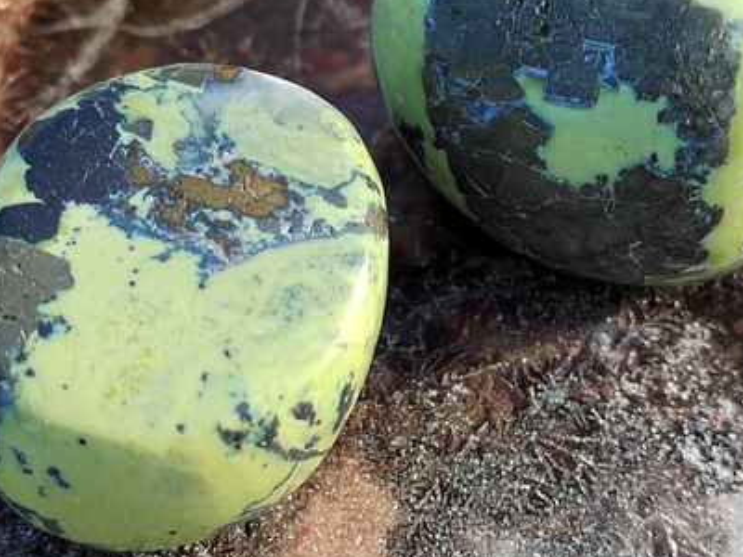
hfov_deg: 21.3
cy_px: 189
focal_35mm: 92
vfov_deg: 16.0
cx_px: 347
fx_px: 1975
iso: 459
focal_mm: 5.52
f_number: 1.9
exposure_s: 1/681
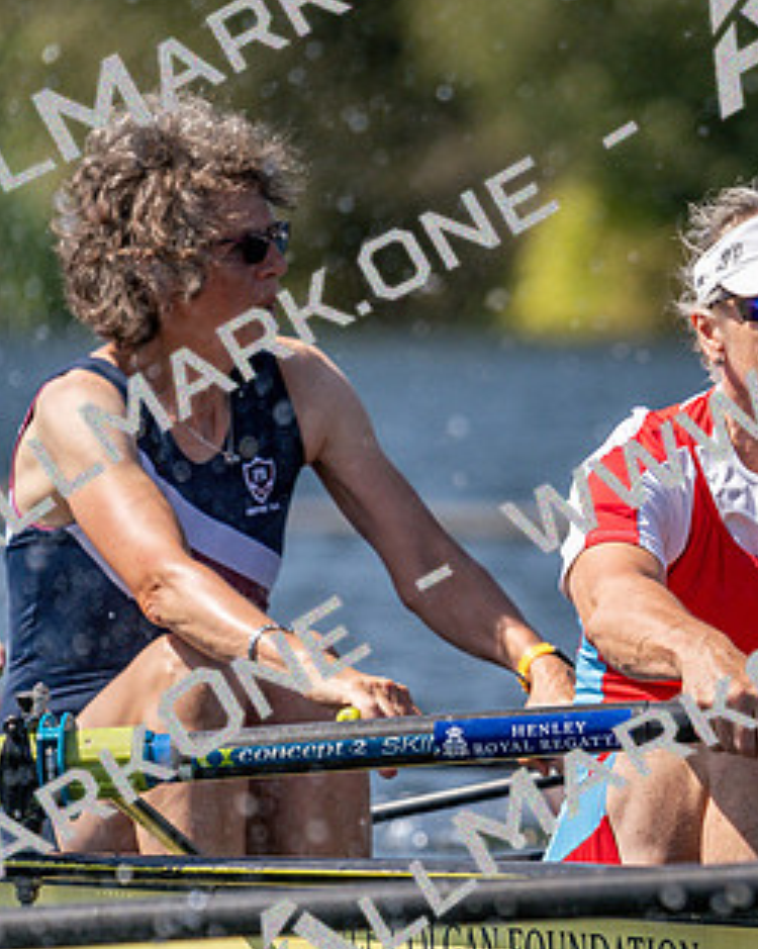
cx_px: 876
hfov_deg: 2.3
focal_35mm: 670
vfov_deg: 2.9
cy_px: 562
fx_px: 18807
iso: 250
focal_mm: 385
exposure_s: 1/2000
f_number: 6.3
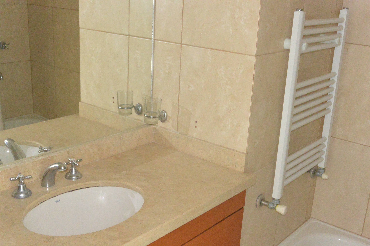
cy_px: 123
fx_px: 462
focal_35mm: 45
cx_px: 185
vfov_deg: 29.9
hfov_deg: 43.6
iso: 2200
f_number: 4.5
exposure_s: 1/8
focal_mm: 16.9
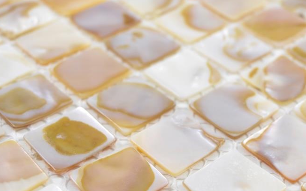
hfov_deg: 28.4
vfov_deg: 18.1
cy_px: 125
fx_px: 601
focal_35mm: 72
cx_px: 206
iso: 125
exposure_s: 1/40
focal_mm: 30
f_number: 5.6
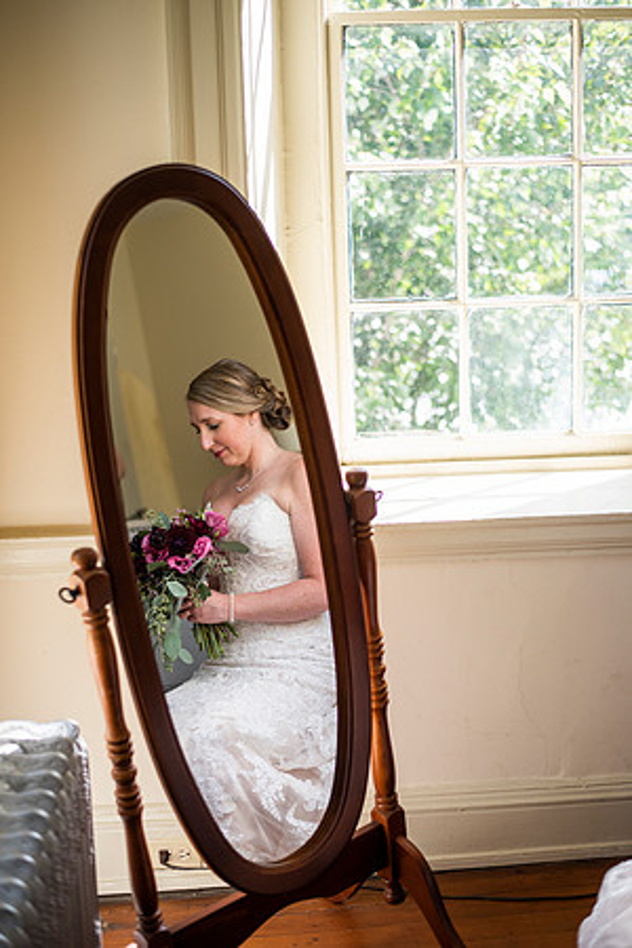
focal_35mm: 50
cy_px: 474
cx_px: 316
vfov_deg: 39.6
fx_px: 1317
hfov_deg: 27.0
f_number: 2.2
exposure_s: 1/2000
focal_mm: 50
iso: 640
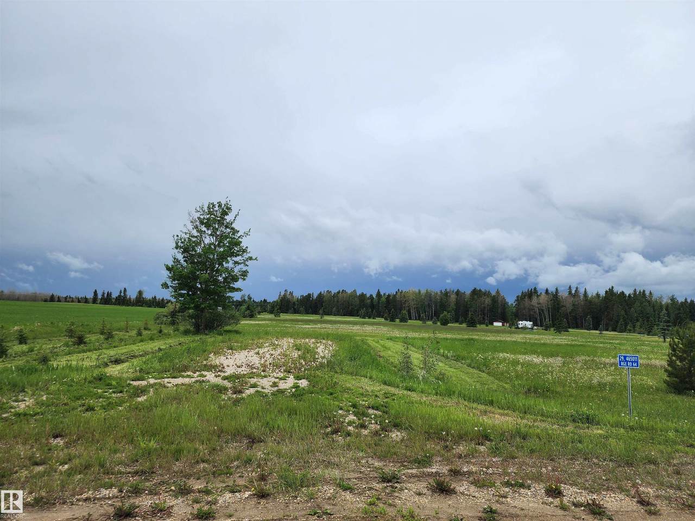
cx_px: 348
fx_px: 462
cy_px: 260
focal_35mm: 23
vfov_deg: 58.9
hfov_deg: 73.9
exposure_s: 1/1737
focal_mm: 6.4
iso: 12
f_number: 1.8
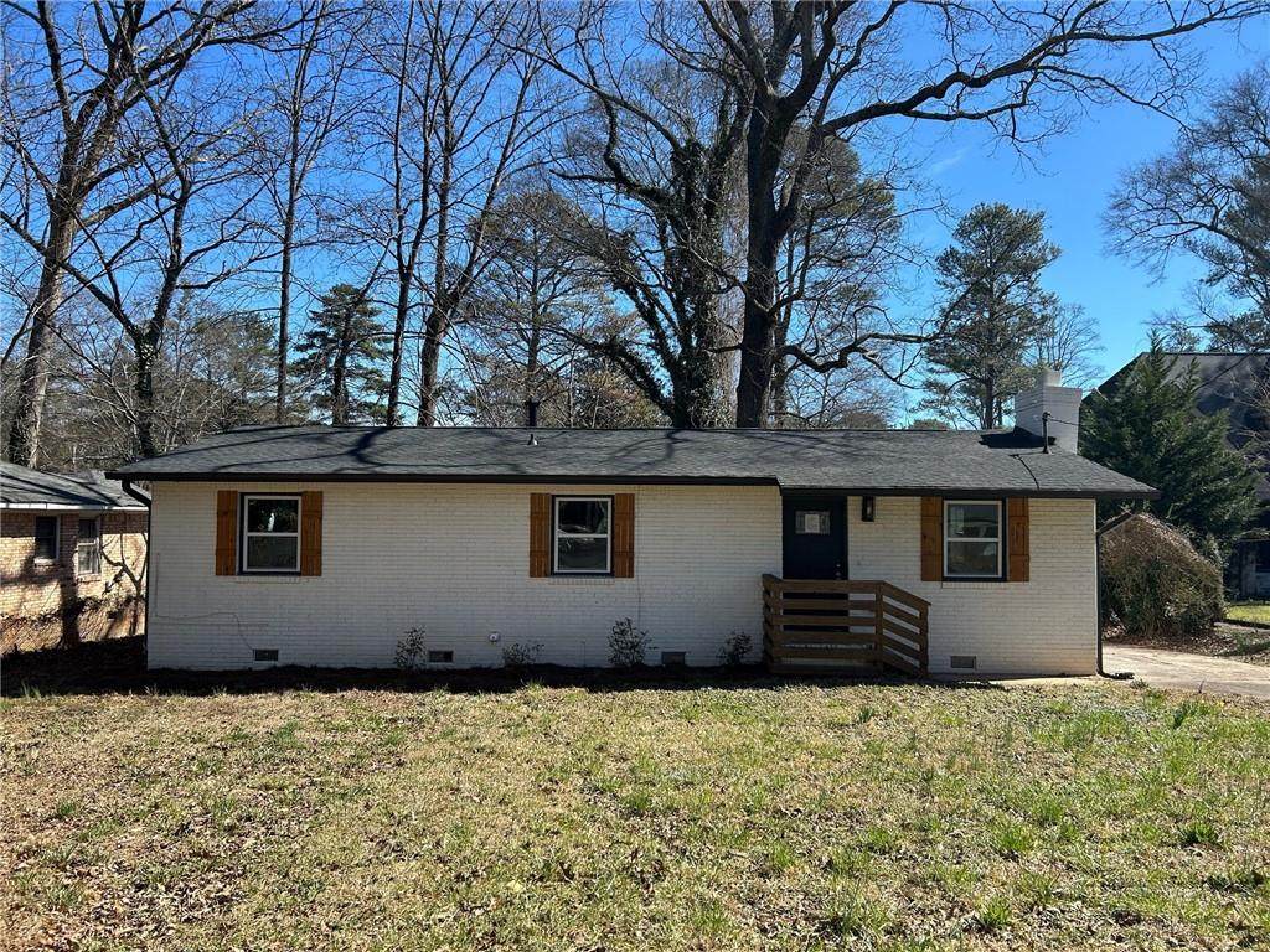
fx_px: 954
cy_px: 476
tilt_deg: +2.0
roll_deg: +0.0
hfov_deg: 67.3
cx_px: 635
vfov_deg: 53.1
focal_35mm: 26
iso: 50
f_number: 1.5
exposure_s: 1/2123
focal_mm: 5.7
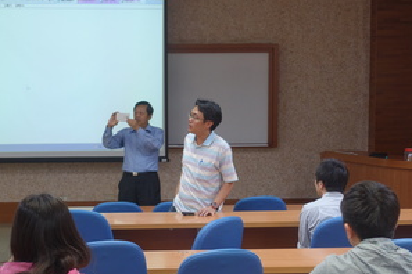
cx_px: 189
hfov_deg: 28.8
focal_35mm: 70
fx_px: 801
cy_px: 157
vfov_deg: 19.4
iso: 250
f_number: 2.8
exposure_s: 1/60
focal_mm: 19.1
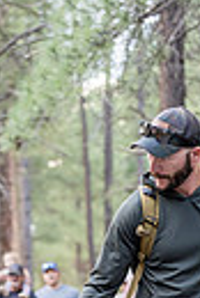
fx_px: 2011
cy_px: 413
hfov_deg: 5.7
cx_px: 41
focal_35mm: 242
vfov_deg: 8.4
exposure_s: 1/400
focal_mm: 70
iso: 1250
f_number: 2.8
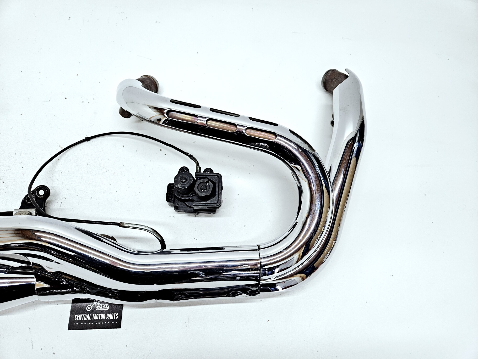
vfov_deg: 58.9
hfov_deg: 73.9
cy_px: 180
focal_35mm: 23
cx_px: 239
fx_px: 318
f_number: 1.8
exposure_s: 1/100
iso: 64
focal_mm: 5.4
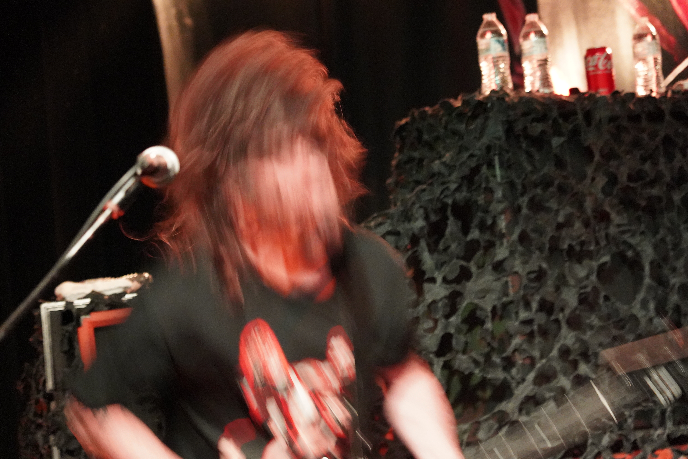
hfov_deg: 19.5
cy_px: 230
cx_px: 344
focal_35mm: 105
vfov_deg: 13.0
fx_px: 2007
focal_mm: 105
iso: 12800
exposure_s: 1/15
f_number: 4
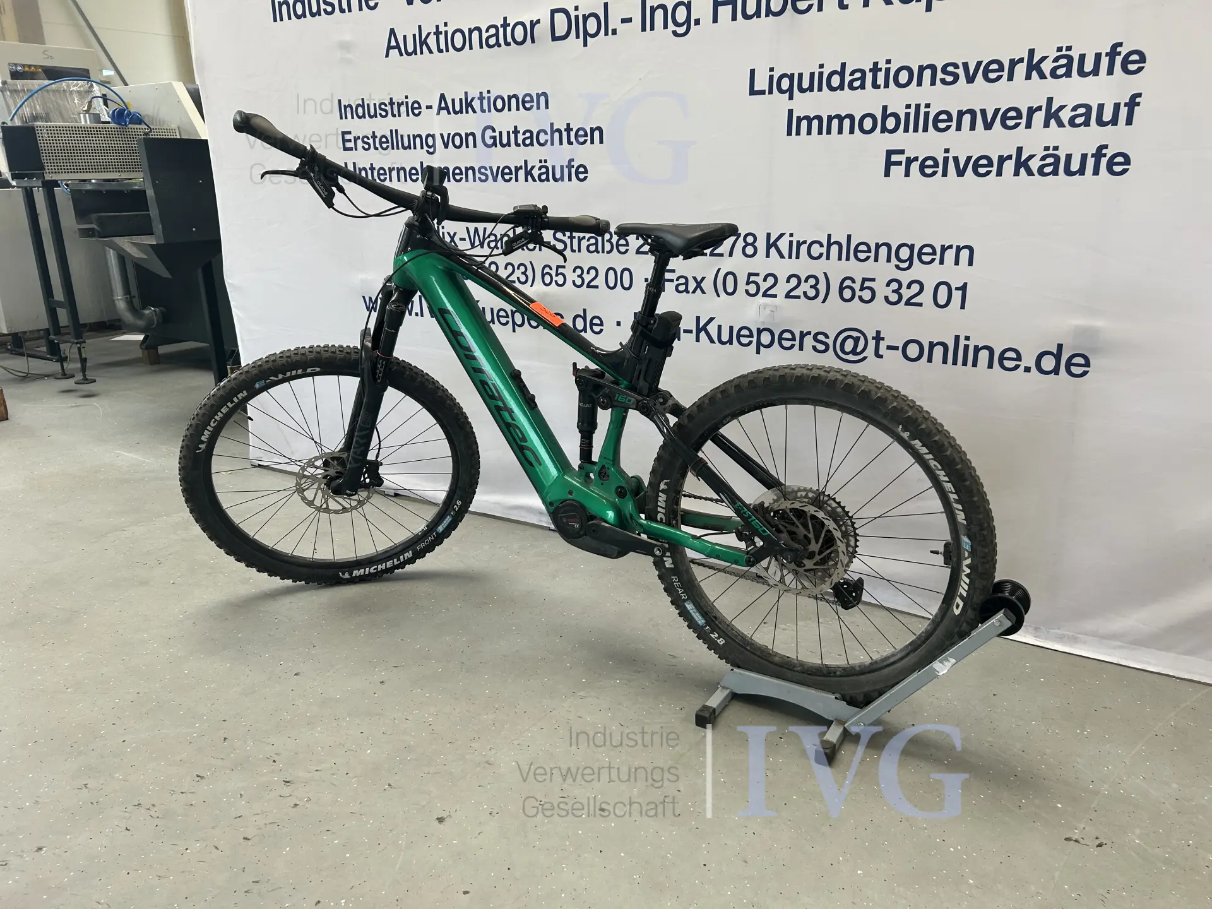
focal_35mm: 26
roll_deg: +1.2
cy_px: 454
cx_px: 606
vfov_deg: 53.1
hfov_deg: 67.3
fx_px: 910
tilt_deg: -17.5
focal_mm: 5.7
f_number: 1.5
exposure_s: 1/121
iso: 64
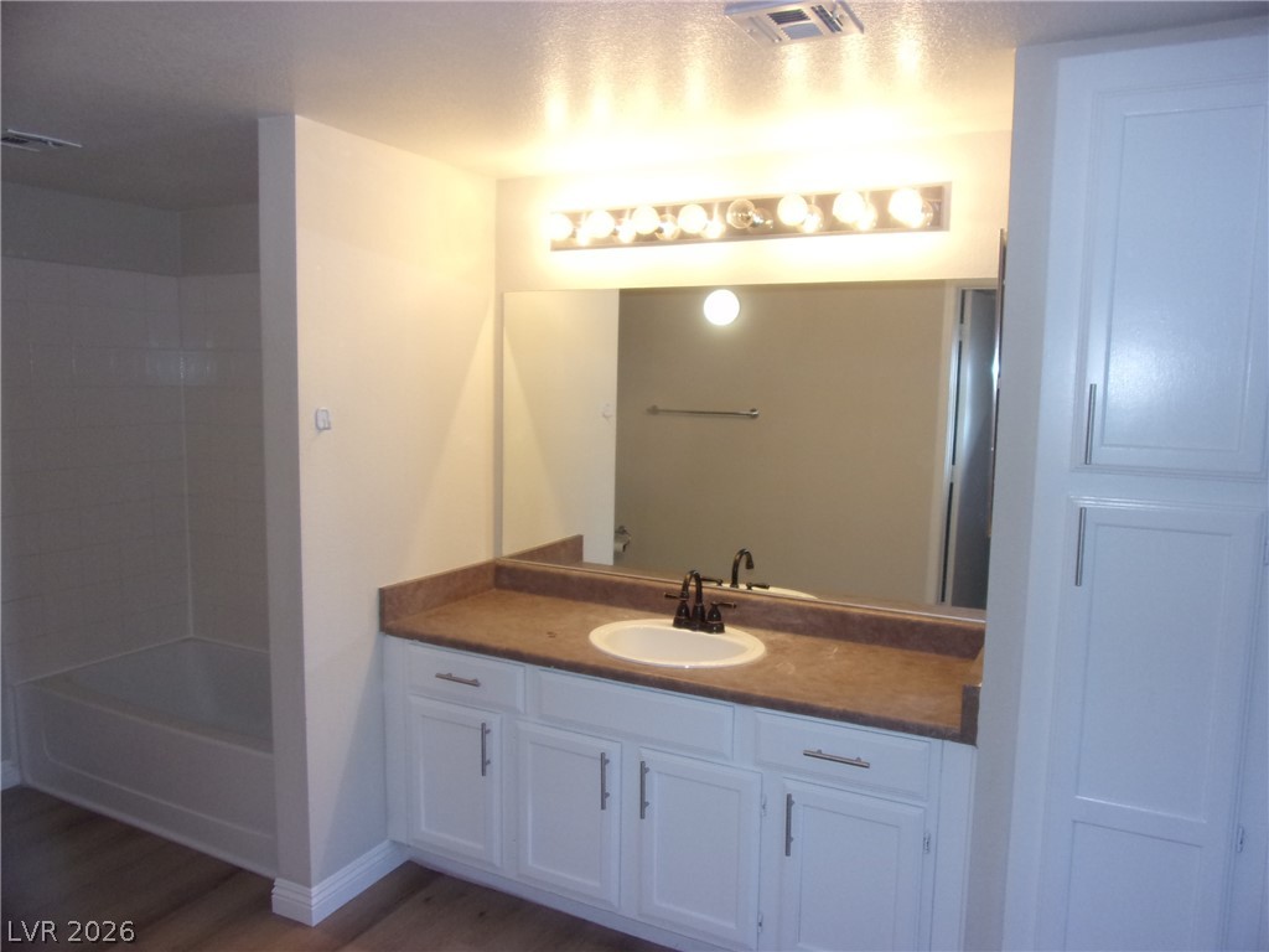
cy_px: 476
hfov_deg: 71.6
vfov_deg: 56.8
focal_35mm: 24
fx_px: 880
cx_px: 634
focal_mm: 4.3
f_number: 3.3
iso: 142
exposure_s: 1/34
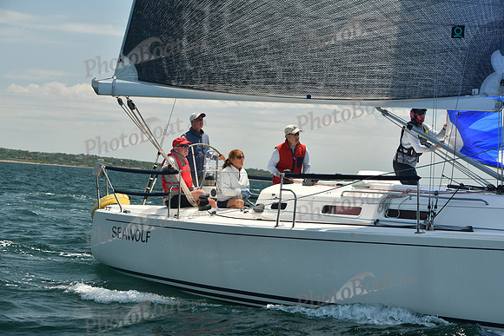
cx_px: 252
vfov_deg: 14.0
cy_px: 168
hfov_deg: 20.8
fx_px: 1372
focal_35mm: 98
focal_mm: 98
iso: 320
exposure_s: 1/640
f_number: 7.1
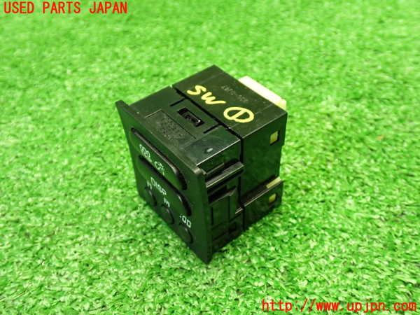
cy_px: 158
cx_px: 210
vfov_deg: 37.7
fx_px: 461
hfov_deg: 49.0
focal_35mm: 38
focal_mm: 6.83
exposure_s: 1/40
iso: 640
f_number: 2.7
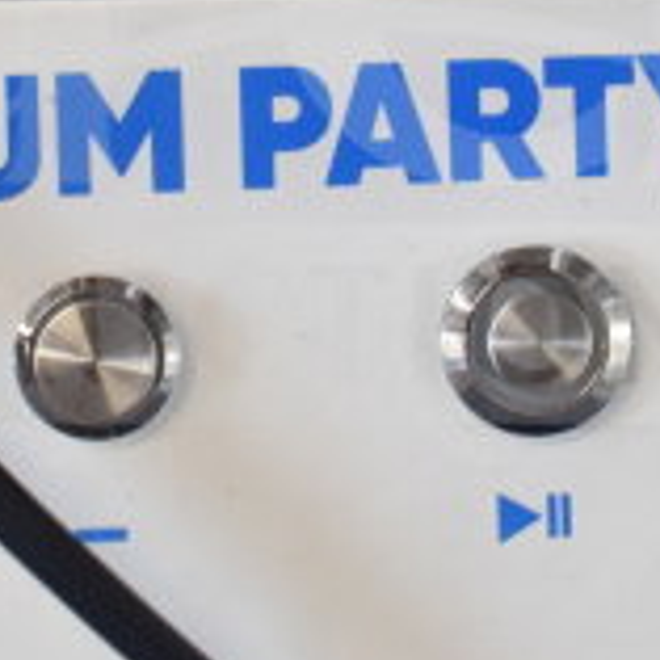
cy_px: 90
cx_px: 378
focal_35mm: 109
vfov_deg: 15.8
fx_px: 2351
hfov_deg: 16.0
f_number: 3.8
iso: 500
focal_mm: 22
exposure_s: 1/40
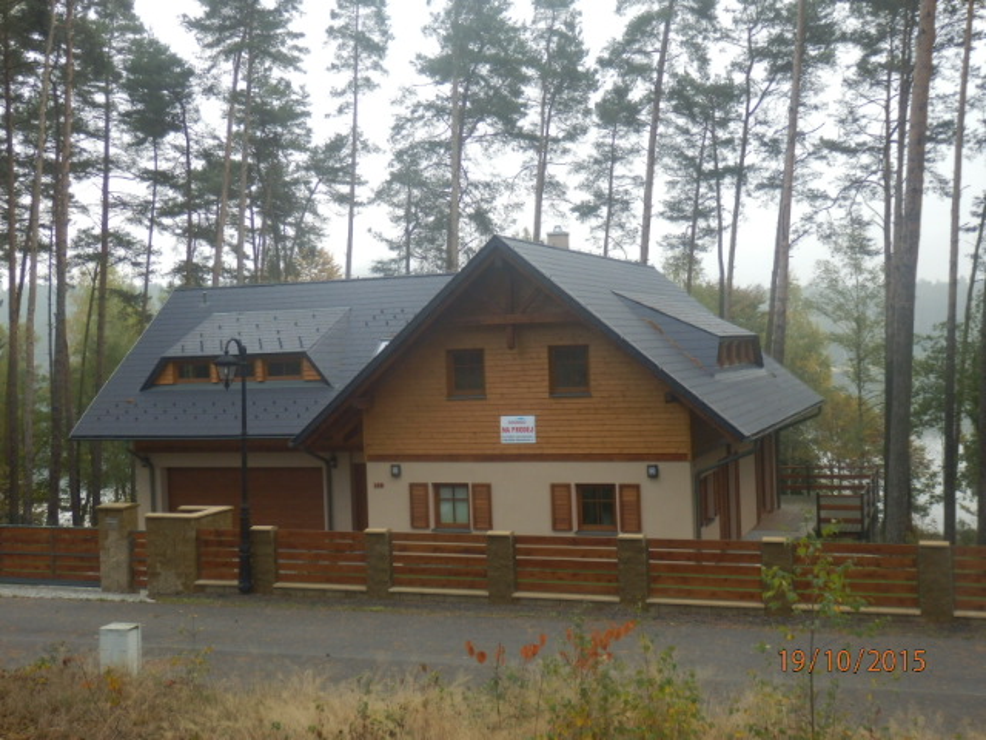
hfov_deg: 46.8
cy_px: 370
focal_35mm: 40
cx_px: 493
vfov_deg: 36.0
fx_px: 1139
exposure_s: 1/80
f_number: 3.7
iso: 200
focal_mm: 7.3
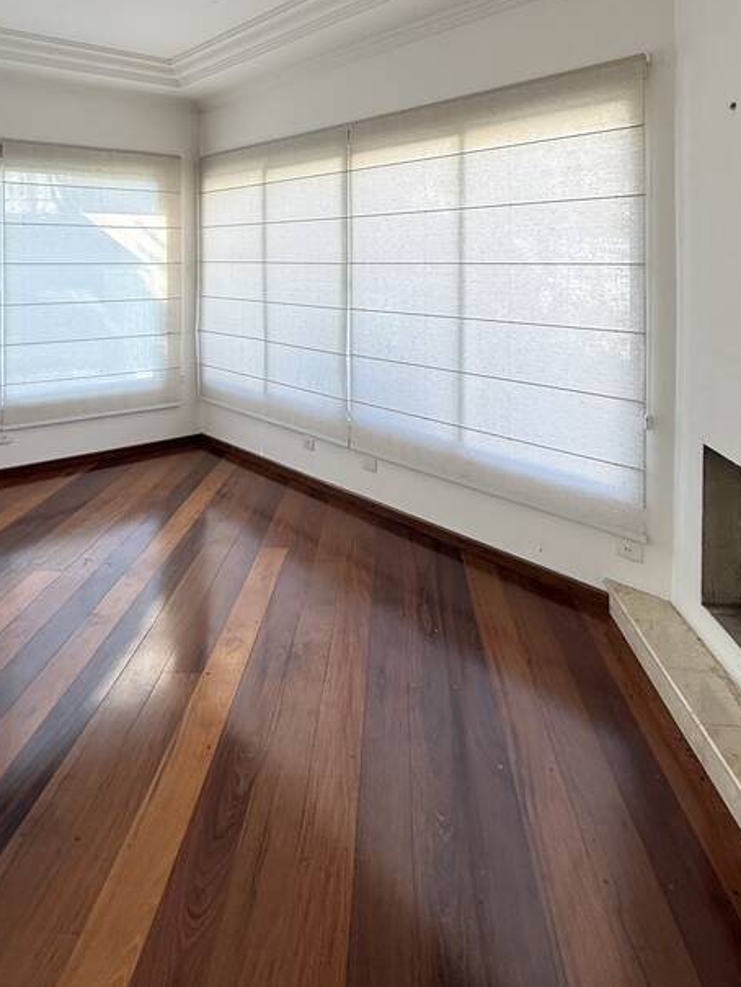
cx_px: 328
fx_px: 713
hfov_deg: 54.8
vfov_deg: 65.9
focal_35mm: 25
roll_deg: -0.8
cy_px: 271
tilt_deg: -0.8
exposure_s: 1/99
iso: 160
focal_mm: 2.22
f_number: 2.2
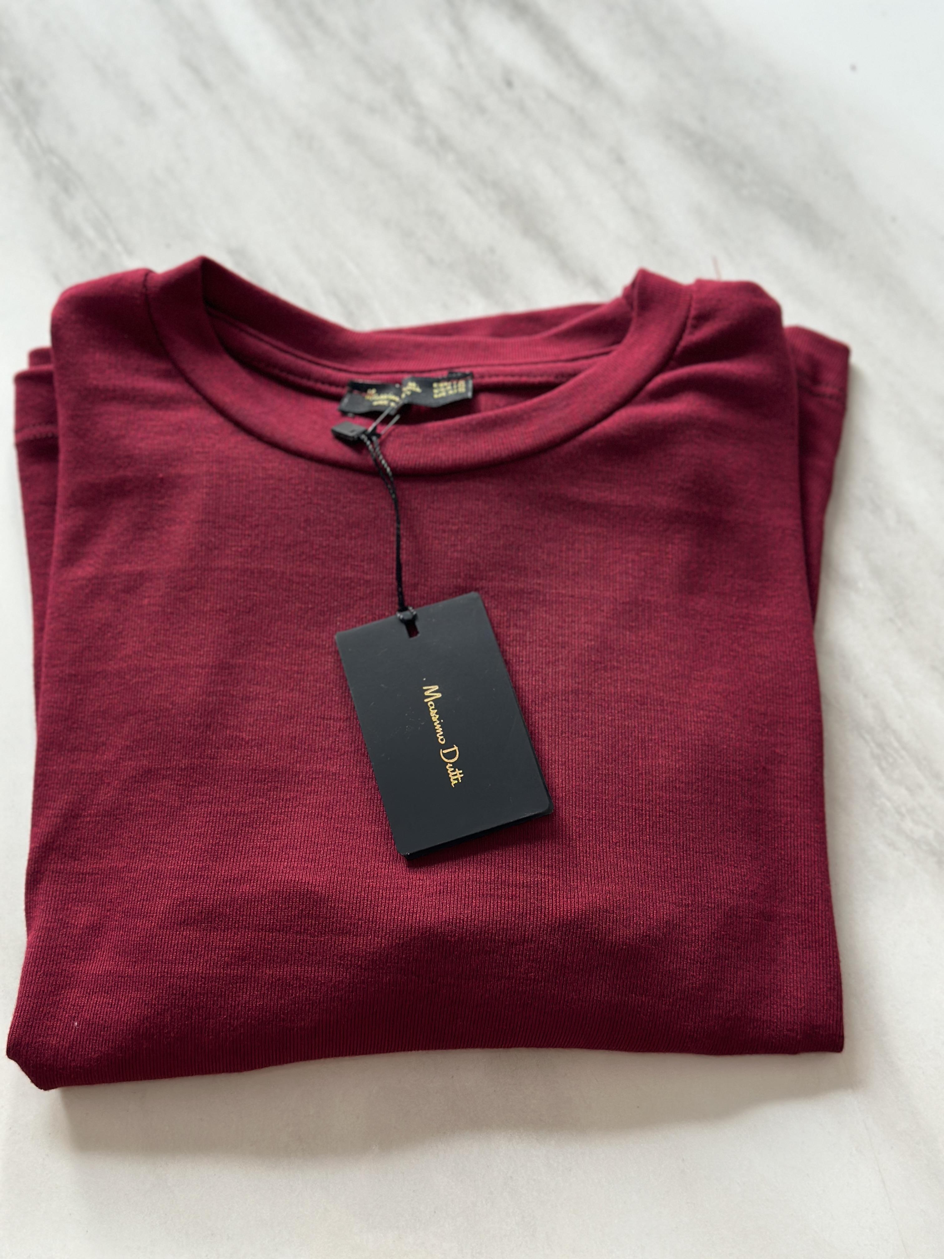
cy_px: 630
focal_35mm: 48
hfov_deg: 30.3
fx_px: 1745
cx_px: 472
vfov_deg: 39.7
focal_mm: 6.86
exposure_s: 1/71
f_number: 1.78
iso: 125
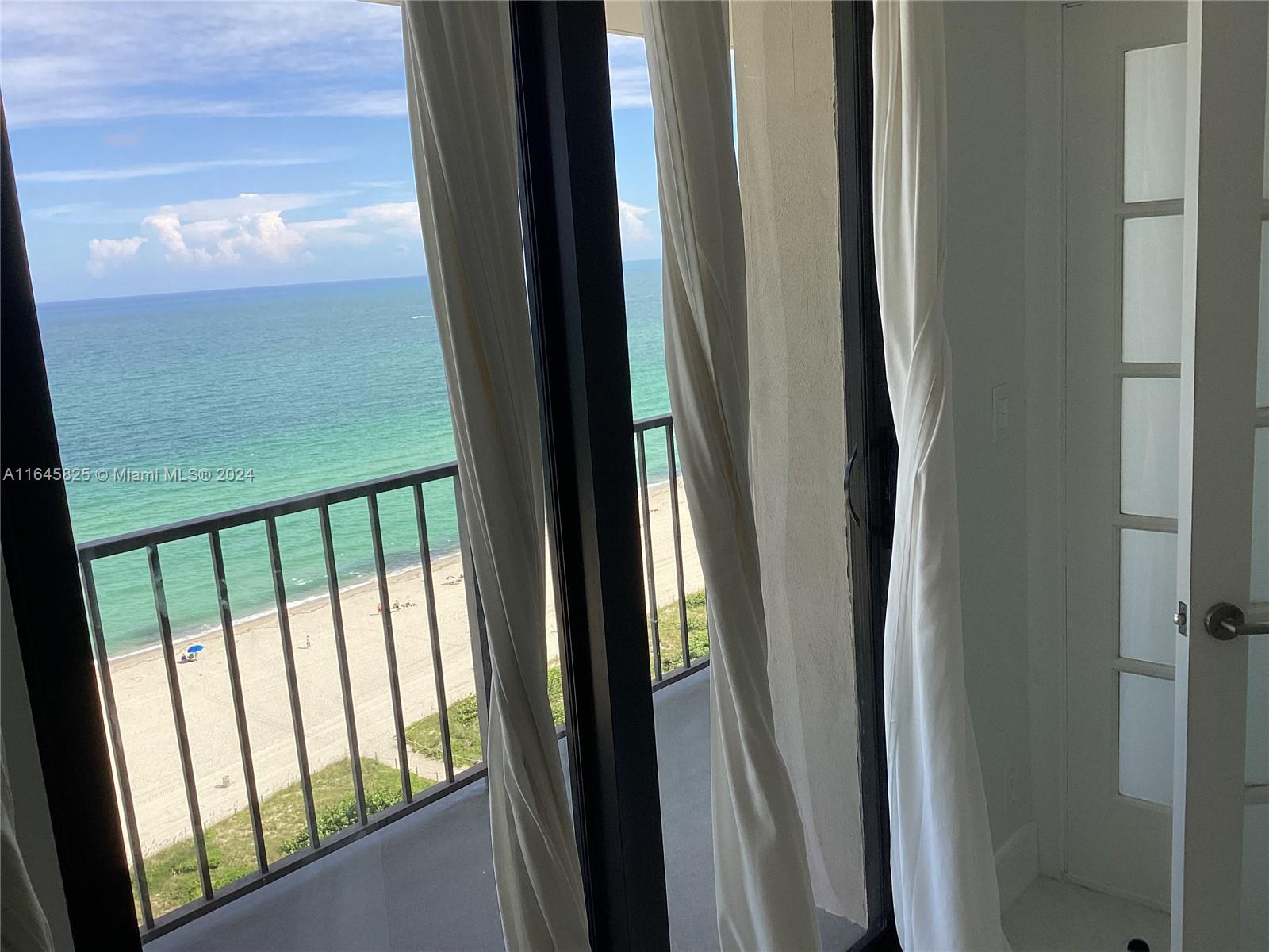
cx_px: 634
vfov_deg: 45.4
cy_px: 476
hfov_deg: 58.4
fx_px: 1136
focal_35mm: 31
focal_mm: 3.3
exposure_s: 1/395
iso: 25
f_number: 2.4
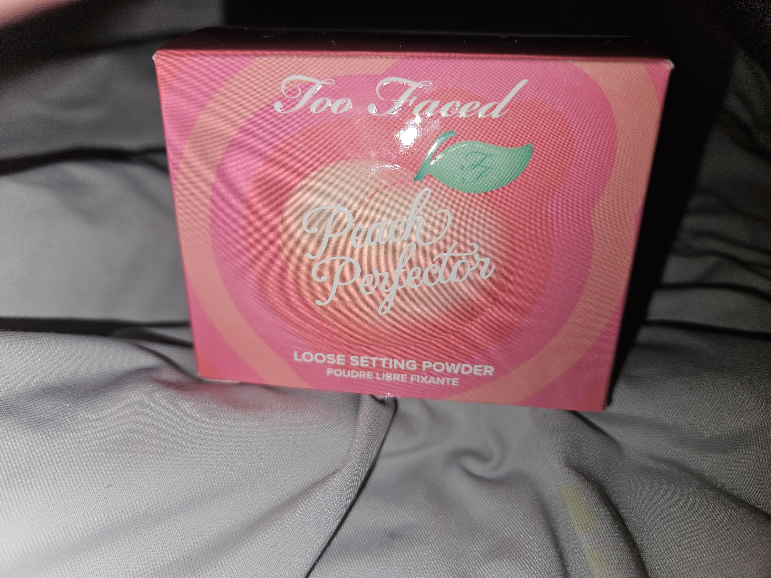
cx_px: 386
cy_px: 289
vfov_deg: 58.9
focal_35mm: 23
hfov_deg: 73.9
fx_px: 512
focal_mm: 5.4
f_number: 1.8
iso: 25
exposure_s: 1/81
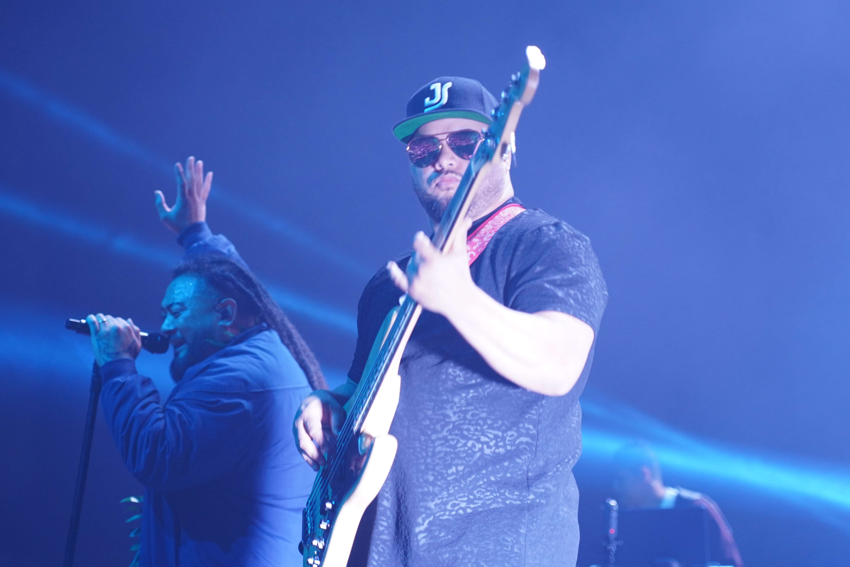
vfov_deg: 11.9
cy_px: 302
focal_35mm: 115
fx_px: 2715
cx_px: 392
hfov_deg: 17.8
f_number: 4
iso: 2000
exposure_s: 1/125
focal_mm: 105
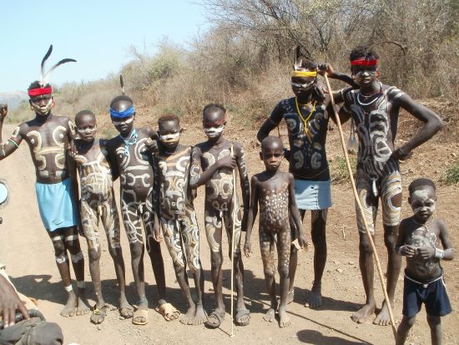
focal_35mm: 36
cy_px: 172
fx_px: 478
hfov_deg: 51.3
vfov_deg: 39.7
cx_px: 230
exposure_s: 1/250
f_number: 5.6
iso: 100
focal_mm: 6.3
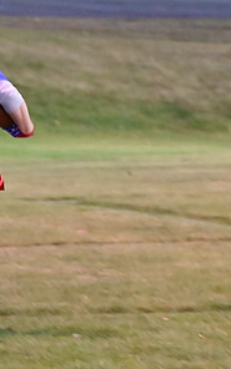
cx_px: 6
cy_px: 208
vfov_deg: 5.6
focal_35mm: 374
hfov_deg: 3.5
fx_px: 3767
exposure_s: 1/200
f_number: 4
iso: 6400
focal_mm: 125
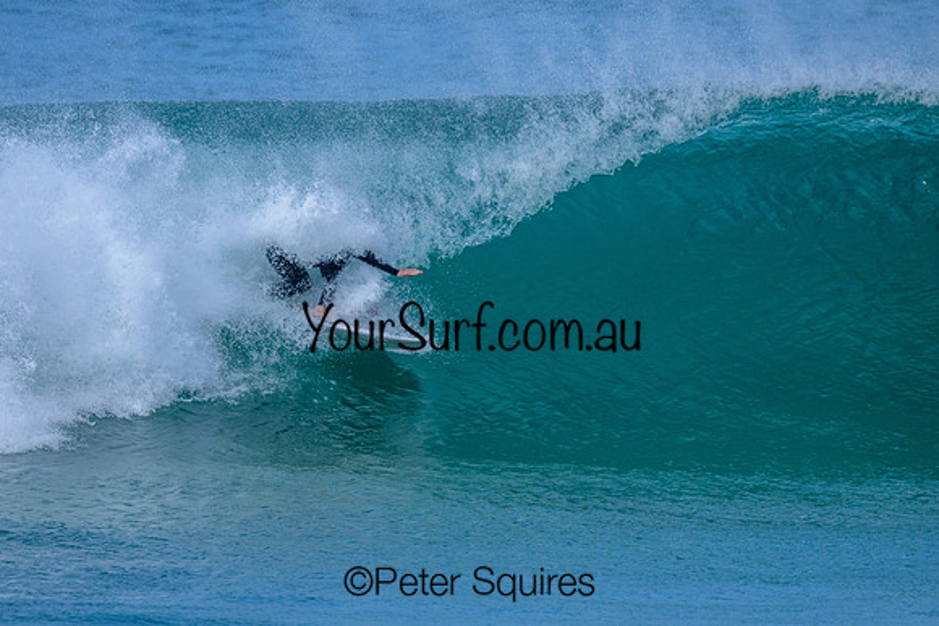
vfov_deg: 1.3
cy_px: 222
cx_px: 331
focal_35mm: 1037
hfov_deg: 2.0
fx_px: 27043
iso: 360
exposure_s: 1/2000
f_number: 6.3
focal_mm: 800
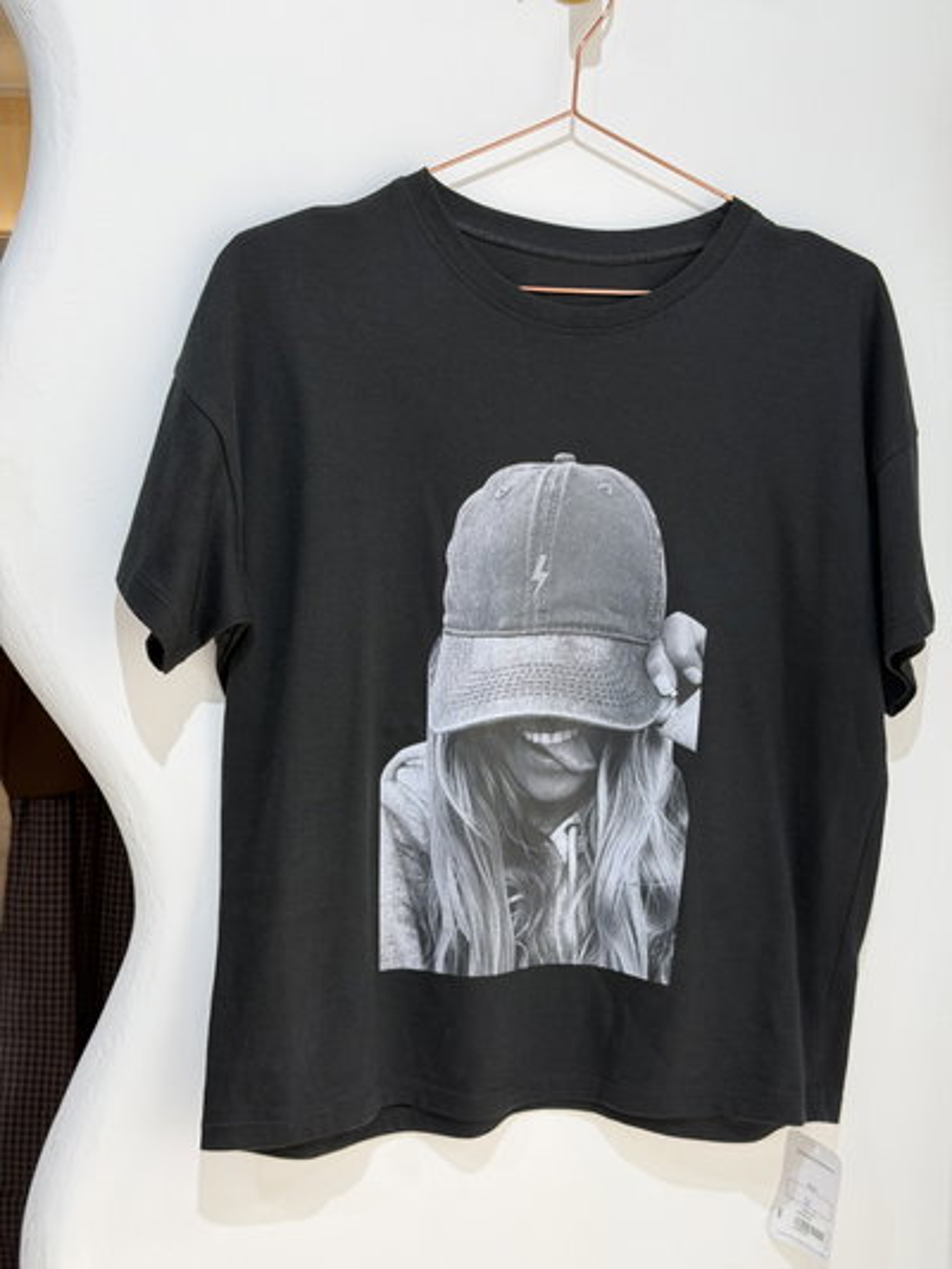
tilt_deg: -8.1
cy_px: 634
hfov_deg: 30.3
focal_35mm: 48
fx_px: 1759
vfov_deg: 39.6
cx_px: 476
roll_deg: -2.4
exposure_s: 1/60
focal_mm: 6.76
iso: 100
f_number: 1.78
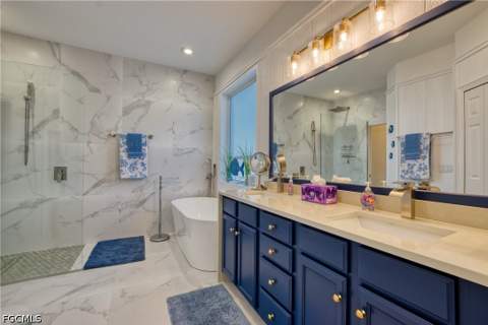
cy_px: 162
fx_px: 203
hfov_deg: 100.4
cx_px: 244
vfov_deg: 77.3
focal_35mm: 15
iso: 400
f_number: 8
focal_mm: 10
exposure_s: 1/50
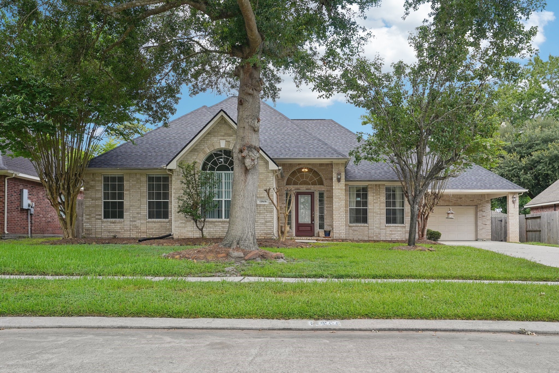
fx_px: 512
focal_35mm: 33
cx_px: 280
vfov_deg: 40.0
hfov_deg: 57.2
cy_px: 186
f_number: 8
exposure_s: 1/250
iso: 500
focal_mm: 33
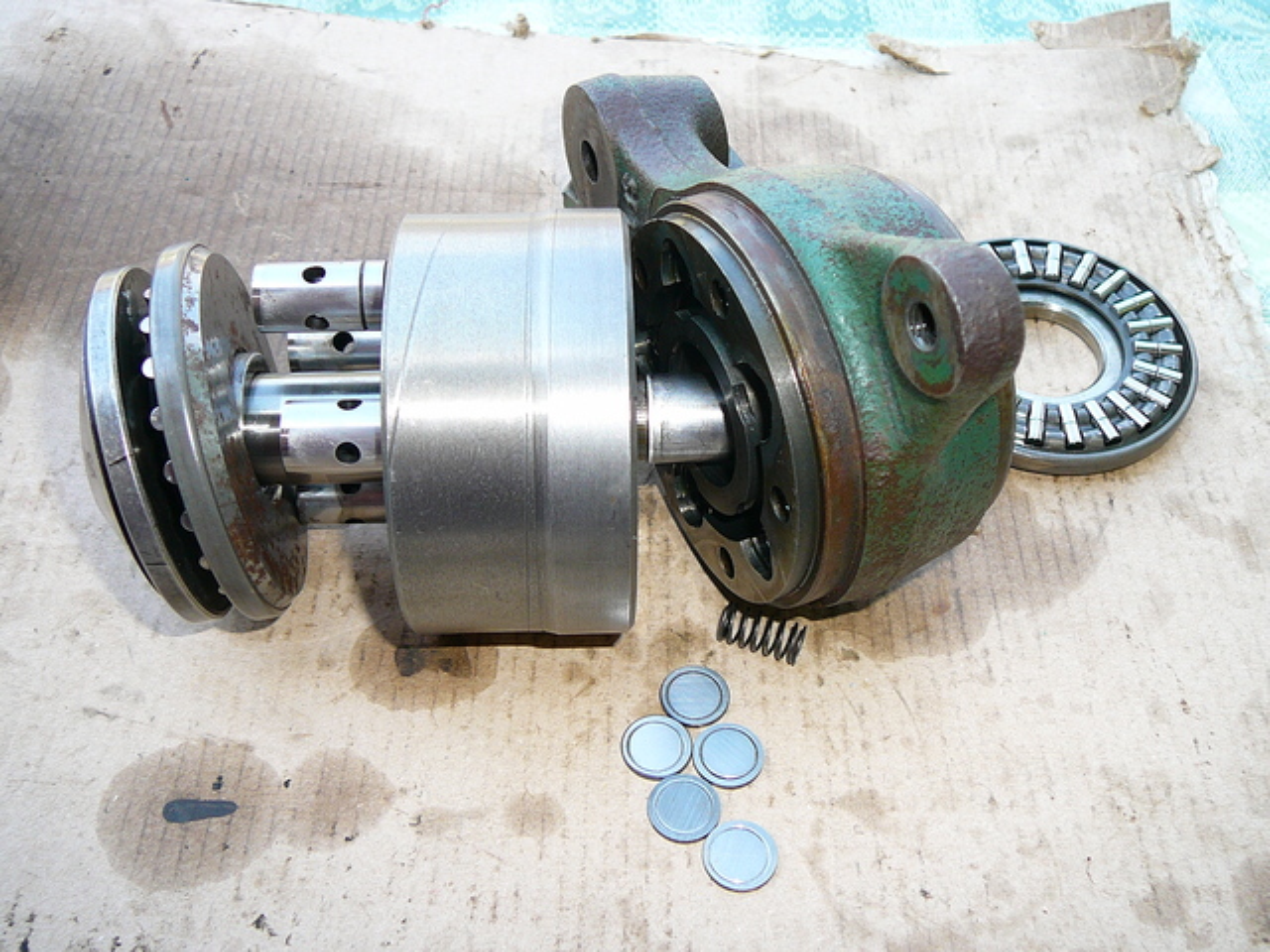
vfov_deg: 40.7
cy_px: 476
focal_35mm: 35
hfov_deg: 52.6
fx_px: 1284
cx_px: 635
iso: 80
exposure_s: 1/125
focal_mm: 5.2
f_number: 2.8
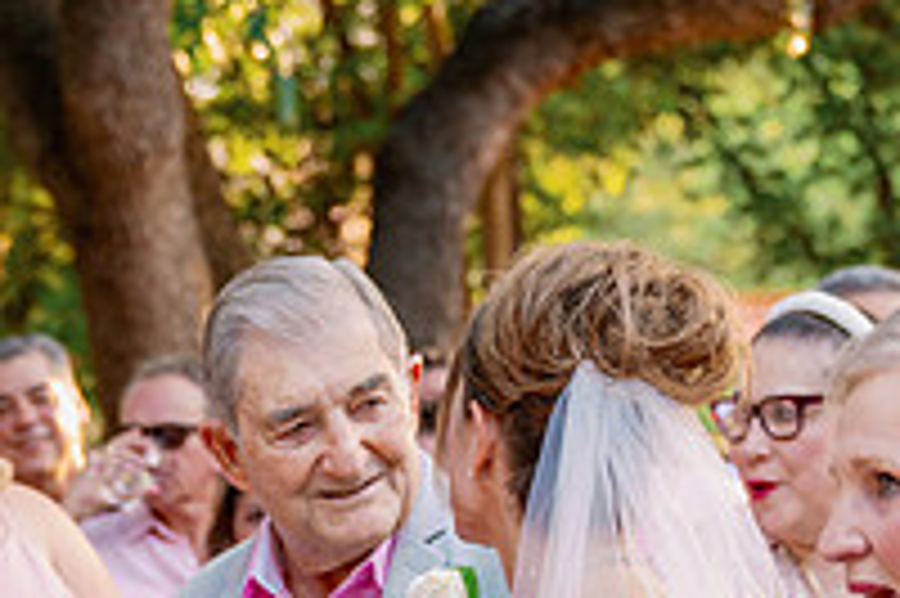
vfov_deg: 9.1
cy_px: 749
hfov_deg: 13.8
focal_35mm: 148
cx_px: 261
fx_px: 3697
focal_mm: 51
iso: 320
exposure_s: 1/200
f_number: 3.5
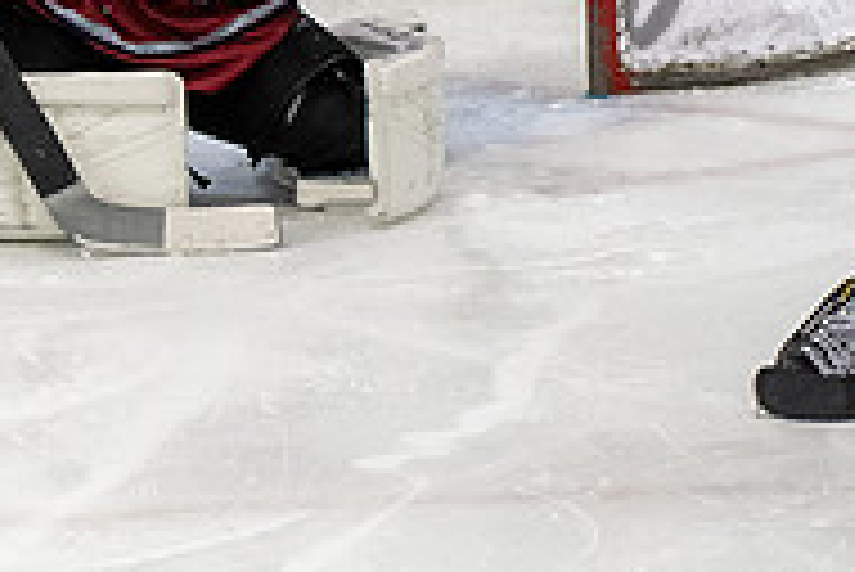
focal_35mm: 391
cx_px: 196
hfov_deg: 5.3
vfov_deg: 3.5
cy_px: -71
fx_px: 9293
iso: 1250
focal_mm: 70
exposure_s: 1/800
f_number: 3.2
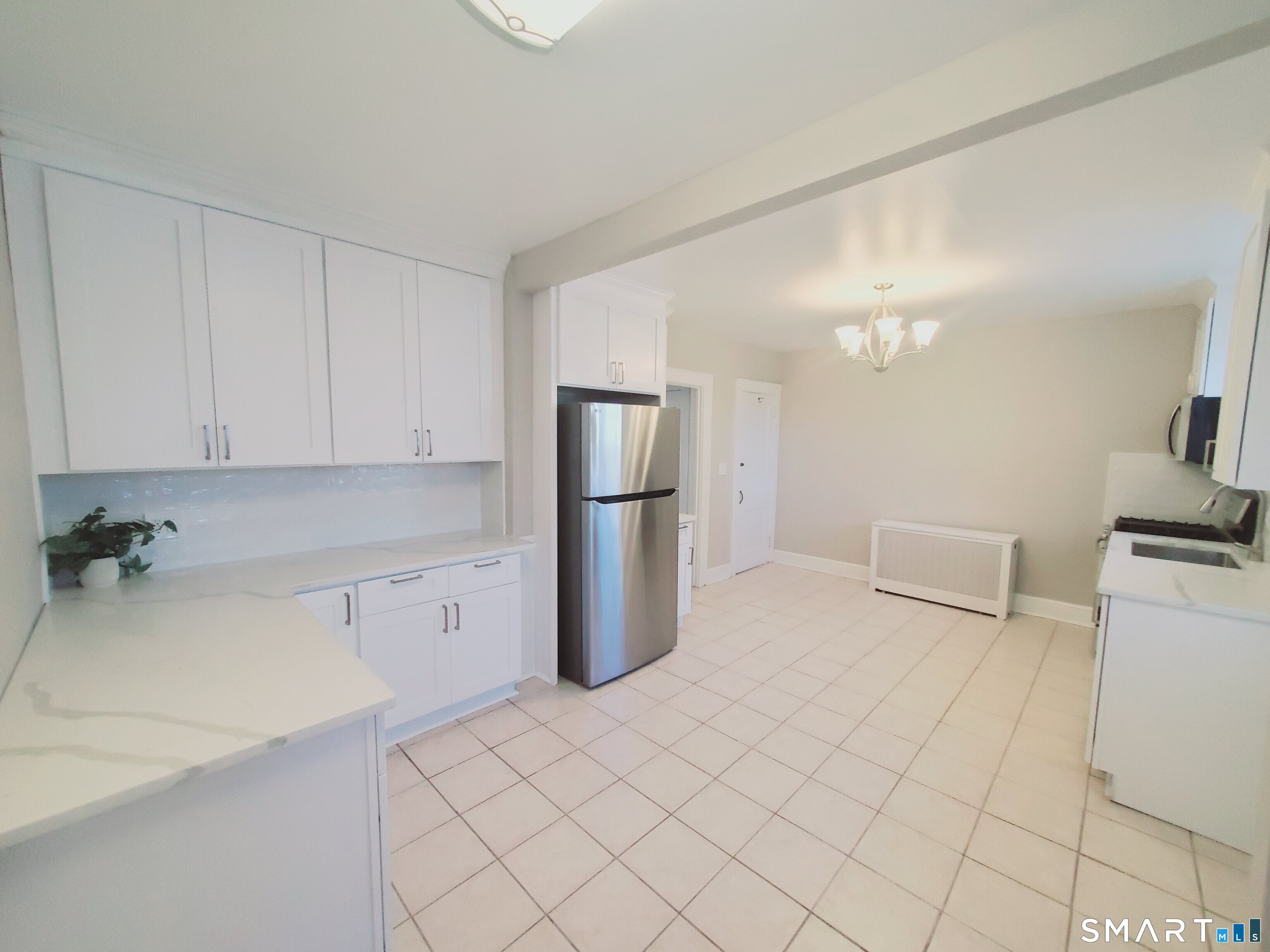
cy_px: 476
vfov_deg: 89.9
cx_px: 635
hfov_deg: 106.2
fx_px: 477
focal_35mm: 13
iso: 250
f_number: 2.2
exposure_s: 1/60
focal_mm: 1.8
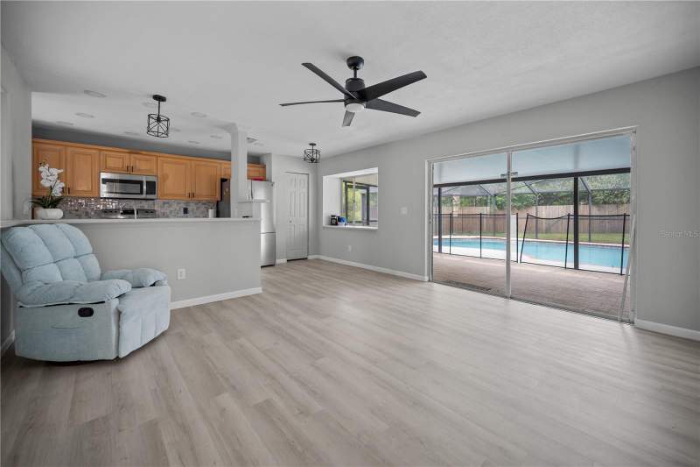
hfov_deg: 104.3
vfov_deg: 81.2
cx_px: 350
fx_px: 272
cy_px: 234
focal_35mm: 14
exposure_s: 1/2.5
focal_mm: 14
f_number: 4
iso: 100
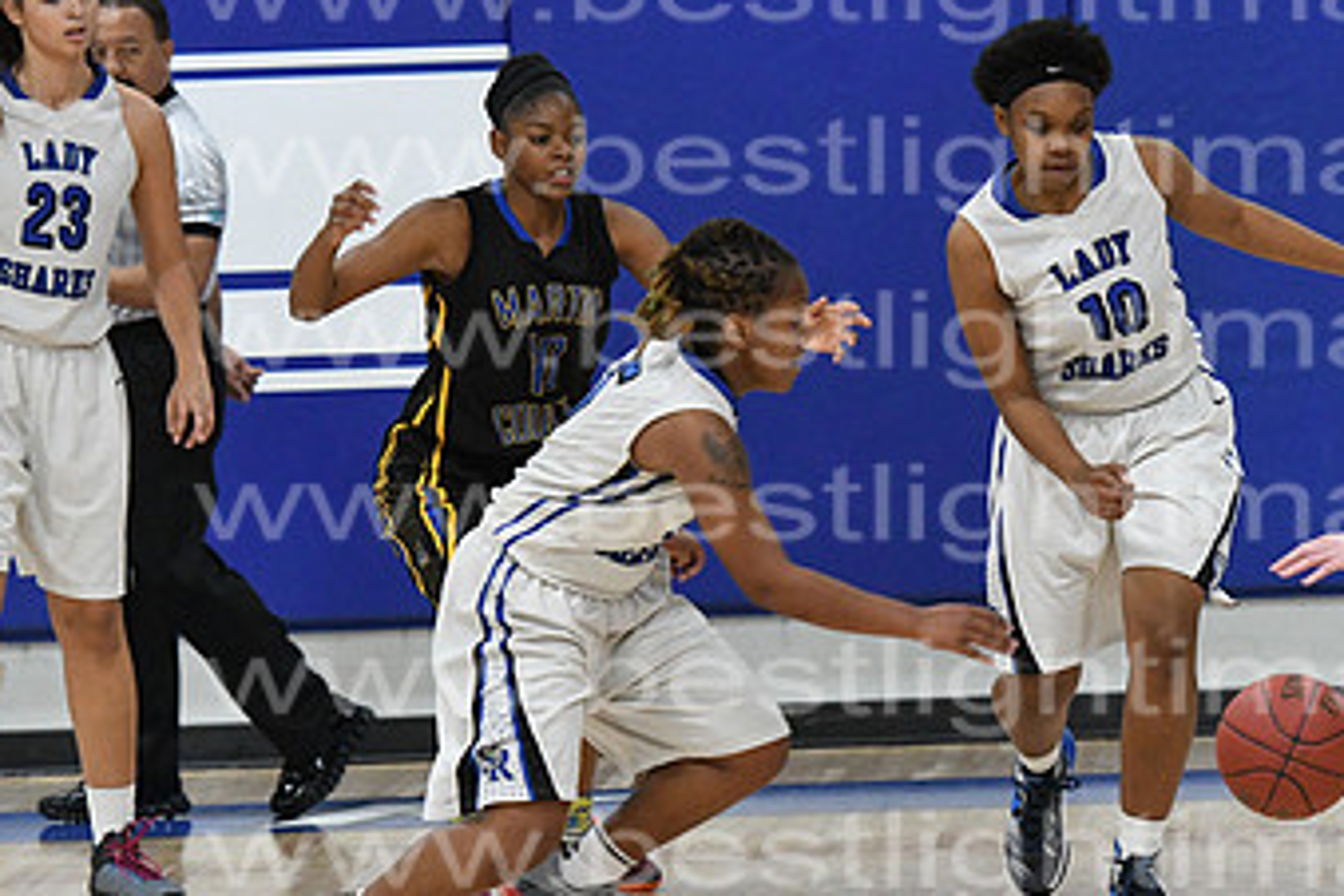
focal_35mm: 359
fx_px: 13402
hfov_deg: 5.7
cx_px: 1102
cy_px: 426
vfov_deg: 3.8
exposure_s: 1/640
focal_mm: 140
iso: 5000
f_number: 4
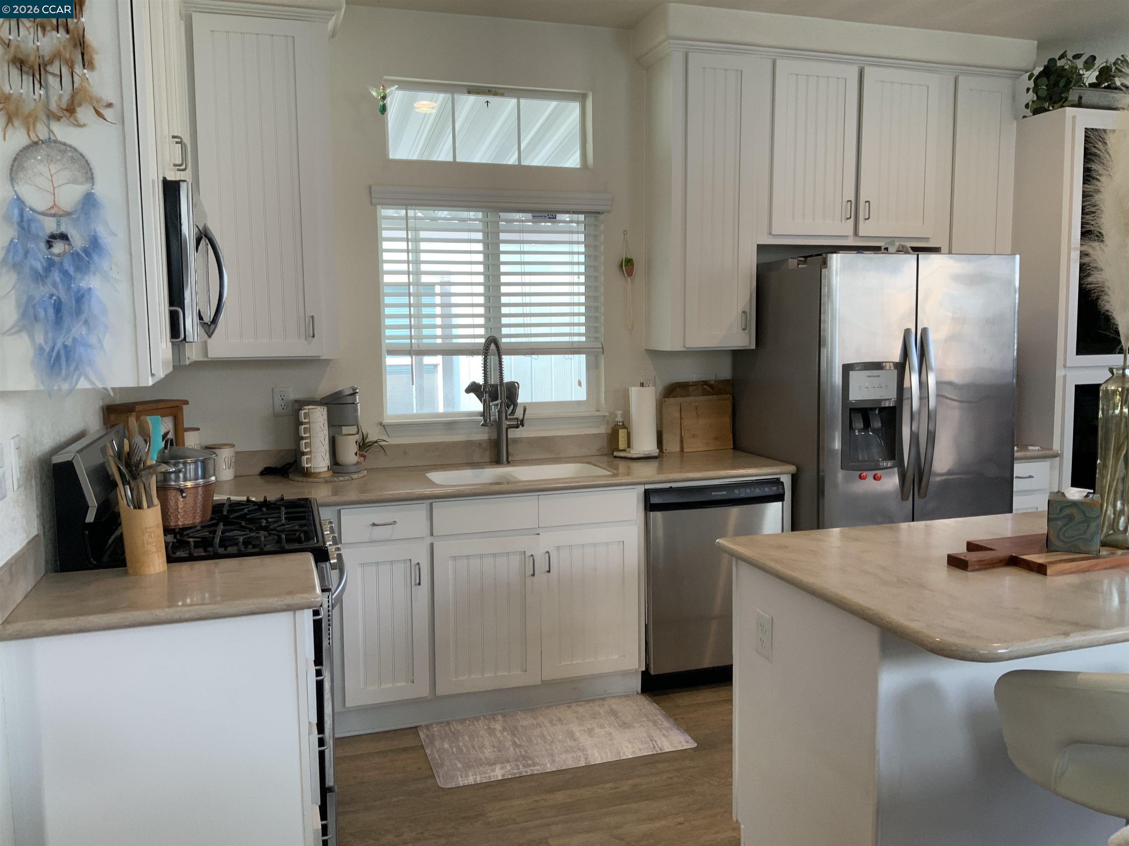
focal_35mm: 29
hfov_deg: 61.7
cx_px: 564
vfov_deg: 48.2
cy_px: 423
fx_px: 946
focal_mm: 3
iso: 40
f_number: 1.8
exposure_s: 1/60
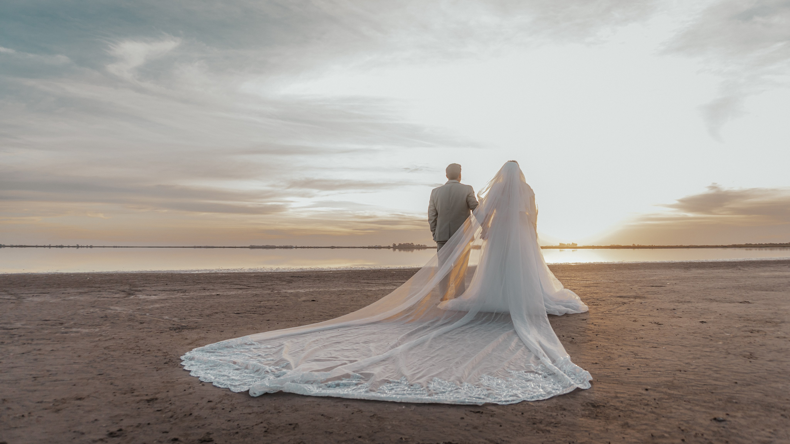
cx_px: 414
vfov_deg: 43.3
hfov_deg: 70.5
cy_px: 211
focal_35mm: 27
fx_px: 559
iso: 400
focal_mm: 16
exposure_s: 1/320
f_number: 3.5
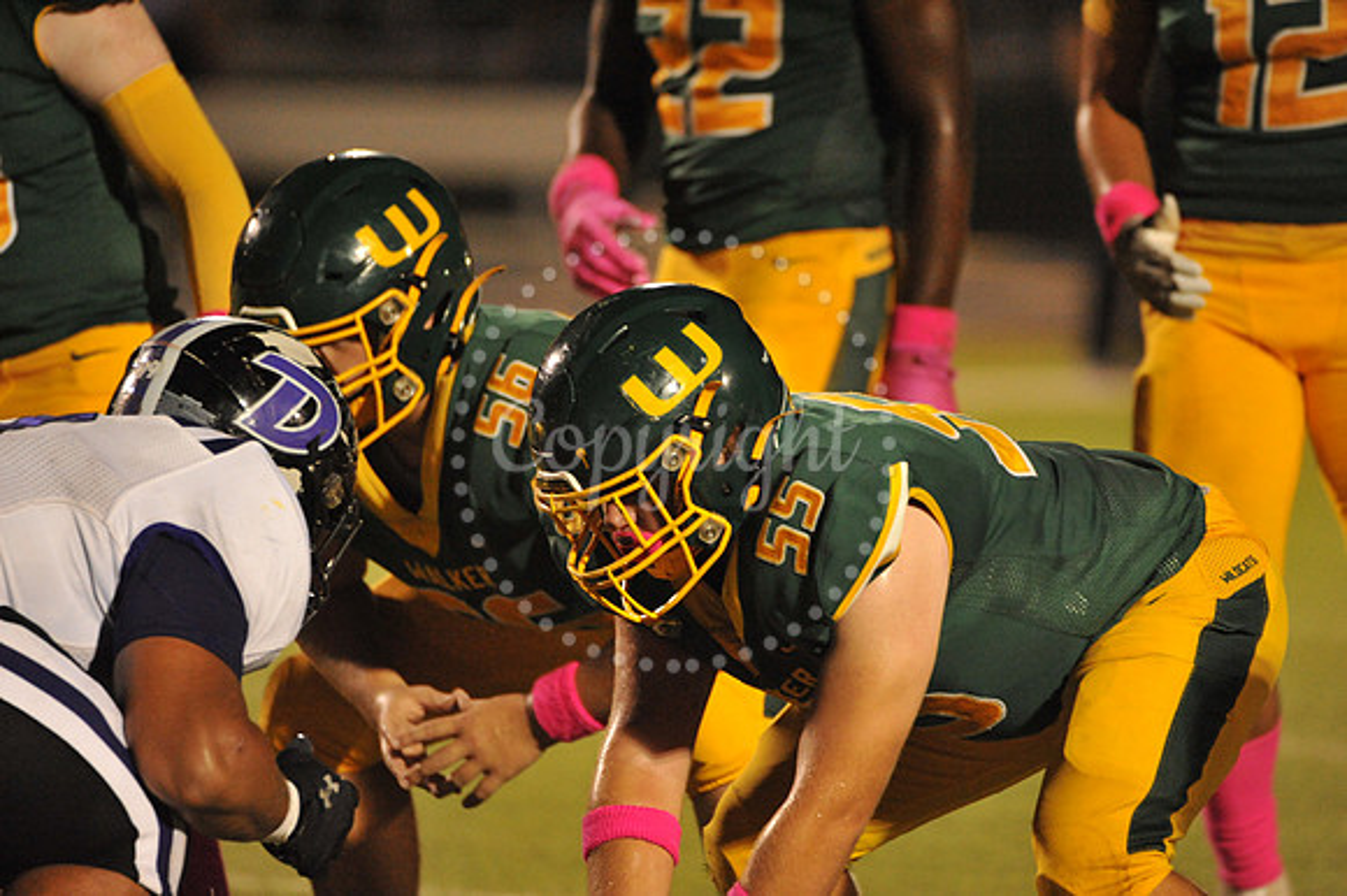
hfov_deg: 3.4
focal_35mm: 600
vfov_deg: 2.3
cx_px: 674
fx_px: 22436
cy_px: 448
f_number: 6.3
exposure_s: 1/160
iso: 6400
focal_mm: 600
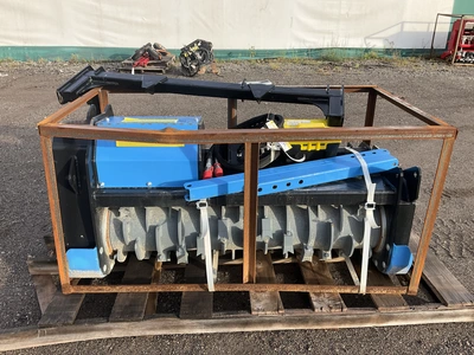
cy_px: 178
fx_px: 397
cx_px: 237
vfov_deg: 48.2
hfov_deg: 61.7
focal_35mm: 29
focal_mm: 3
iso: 25
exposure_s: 1/514
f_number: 1.8
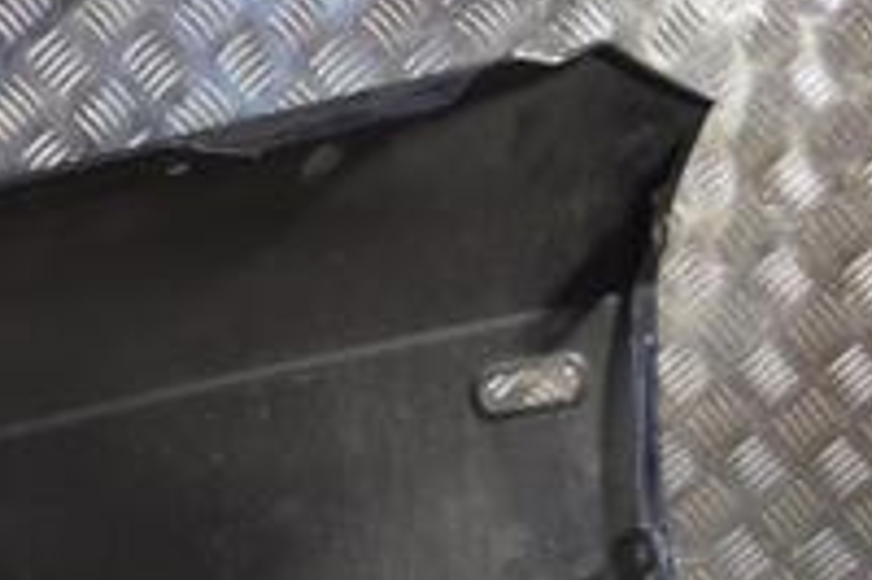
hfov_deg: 21.9
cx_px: -336
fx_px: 1960
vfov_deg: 16.3
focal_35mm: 81
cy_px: 663
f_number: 4.5
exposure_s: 1/80
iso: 400
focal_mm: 18
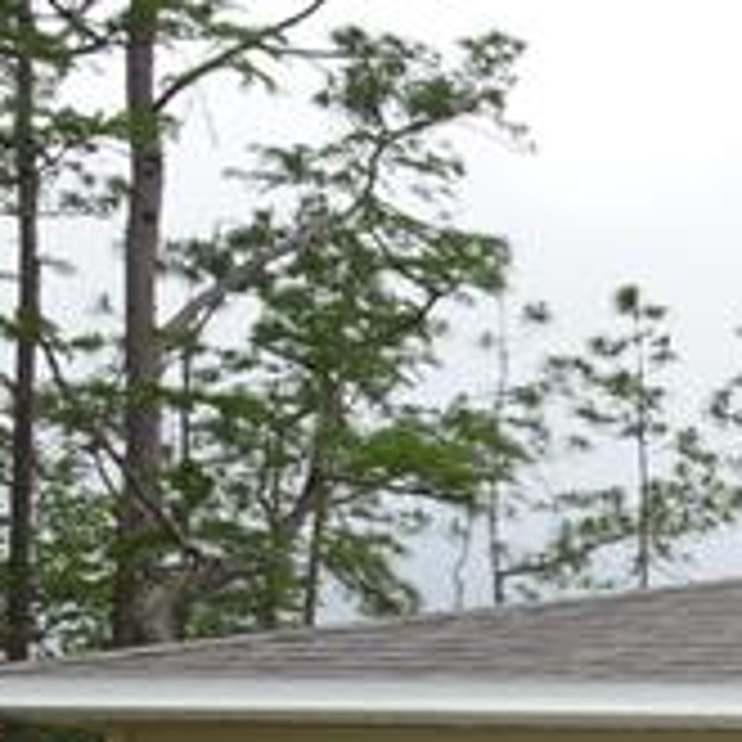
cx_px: 1767
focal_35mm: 79
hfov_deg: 14.5
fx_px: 1916
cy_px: 971
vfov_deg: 20.1
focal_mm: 10
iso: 100
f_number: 6.3
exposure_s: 1/160
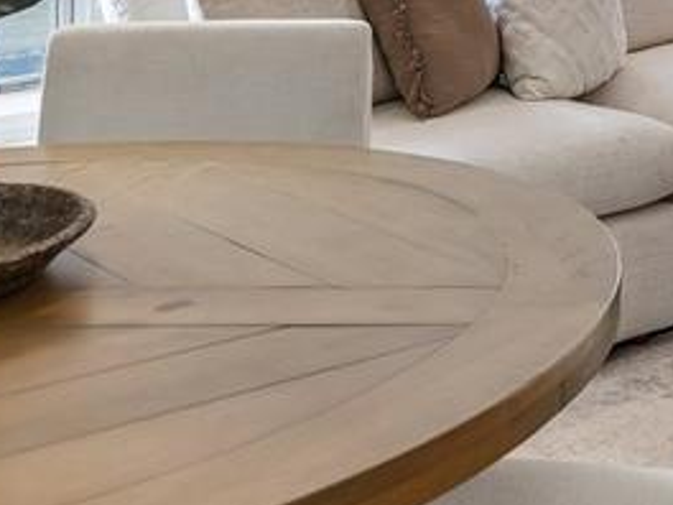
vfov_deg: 15.9
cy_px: -293
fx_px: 1633
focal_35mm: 84
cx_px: 984
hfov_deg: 20.3
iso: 250
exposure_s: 1/20
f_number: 4
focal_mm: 16
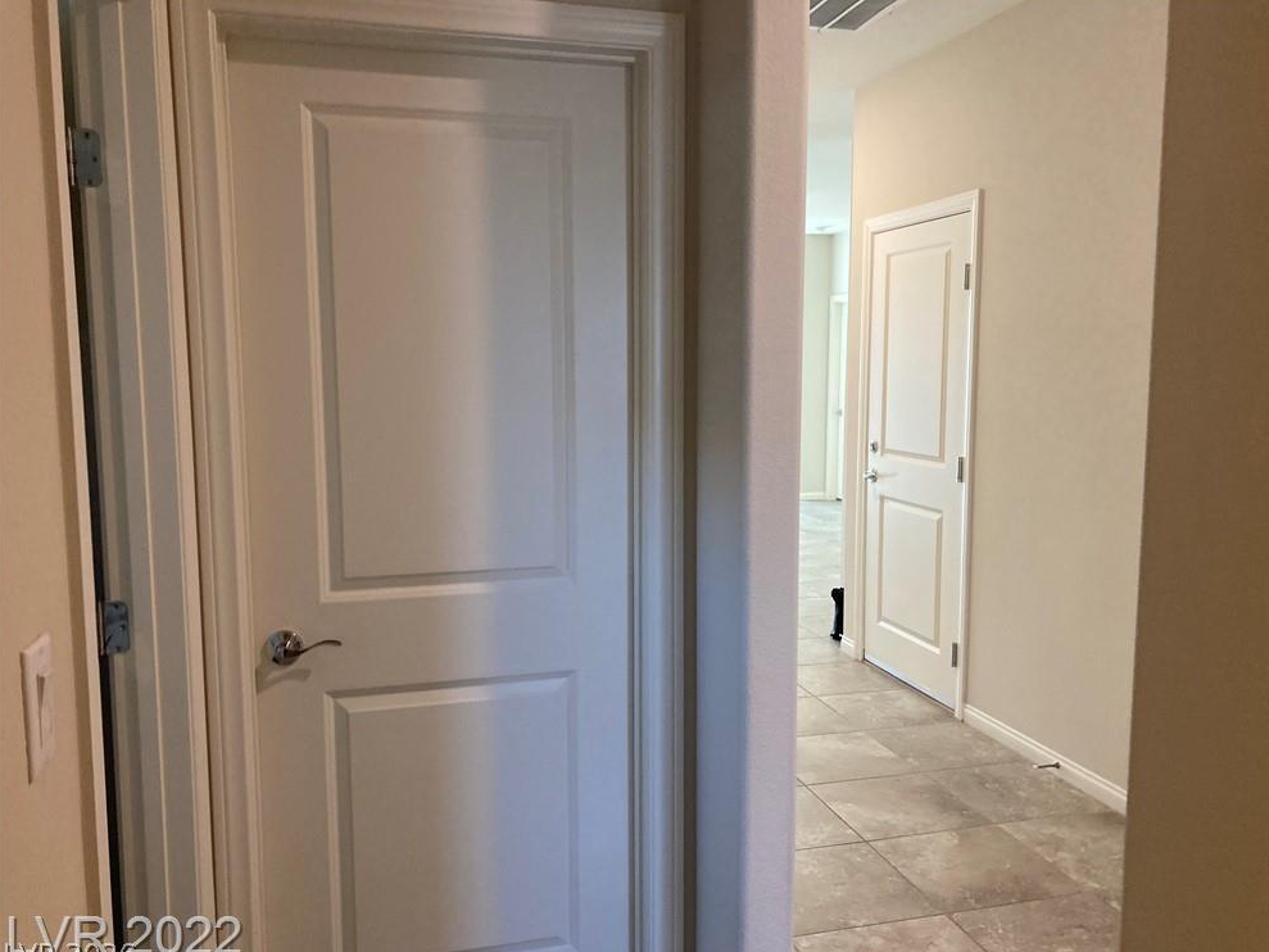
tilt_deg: -5.2
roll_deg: -0.9
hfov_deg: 61.6
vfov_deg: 48.2
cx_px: 653
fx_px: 1063
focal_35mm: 29
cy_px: 482
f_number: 1.8
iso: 160
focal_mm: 3.99
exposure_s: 1/60
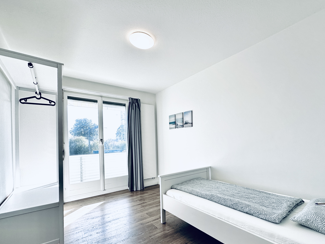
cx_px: 193
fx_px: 160
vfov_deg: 74.2
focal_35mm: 17
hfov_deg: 90.0
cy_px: 141
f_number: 2.2
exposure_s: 1/274
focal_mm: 2.22
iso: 40
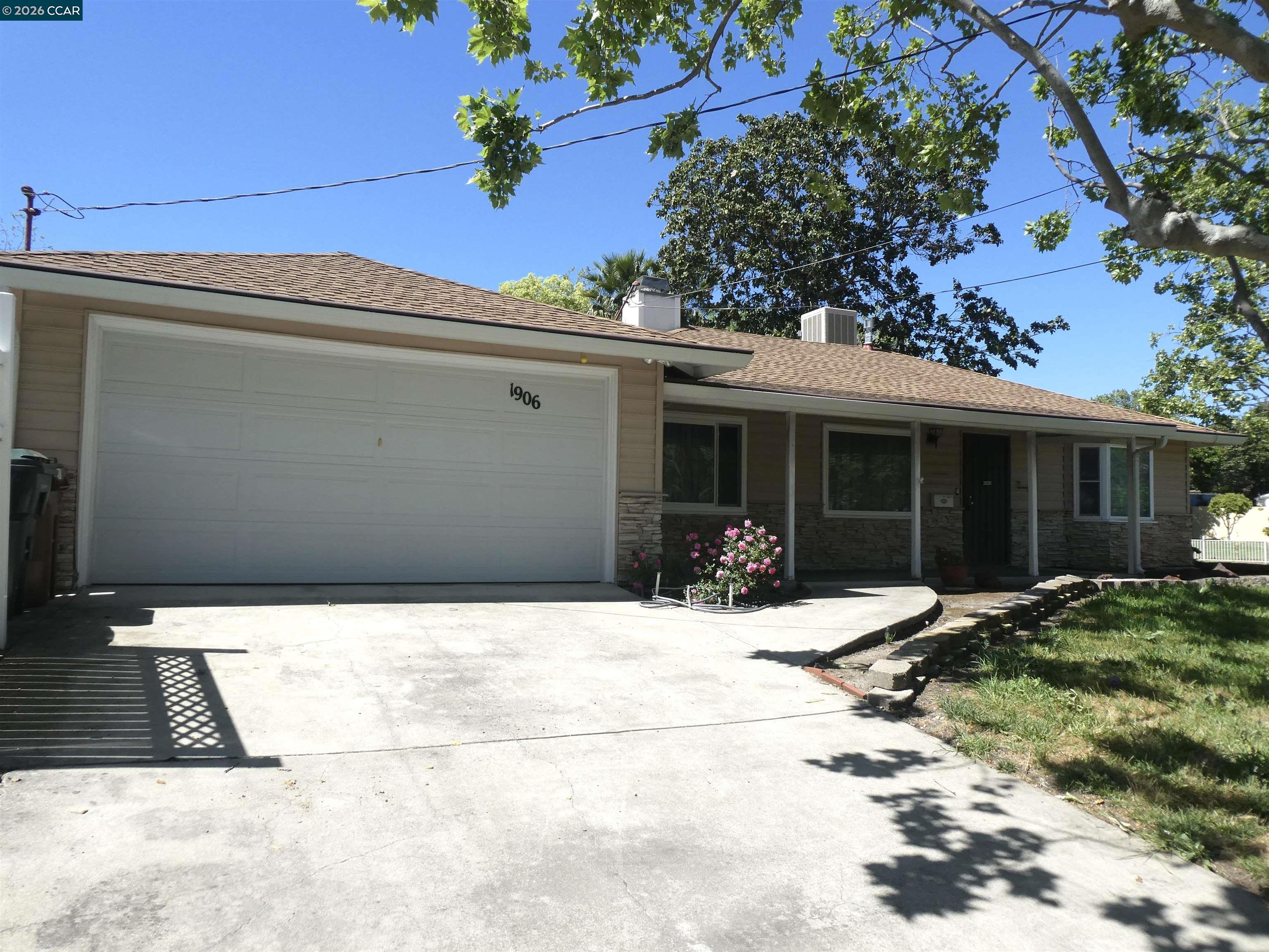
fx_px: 880
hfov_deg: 71.6
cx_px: 634
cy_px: 476
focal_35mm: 24
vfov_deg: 56.8
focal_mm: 4.3
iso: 80
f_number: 3.3
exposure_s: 1/800
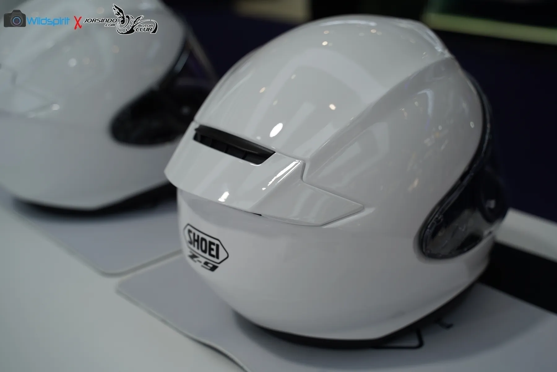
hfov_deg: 43.6
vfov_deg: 29.9
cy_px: 186
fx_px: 696
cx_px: 278
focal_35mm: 45
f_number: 4
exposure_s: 1/160
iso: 100
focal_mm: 45
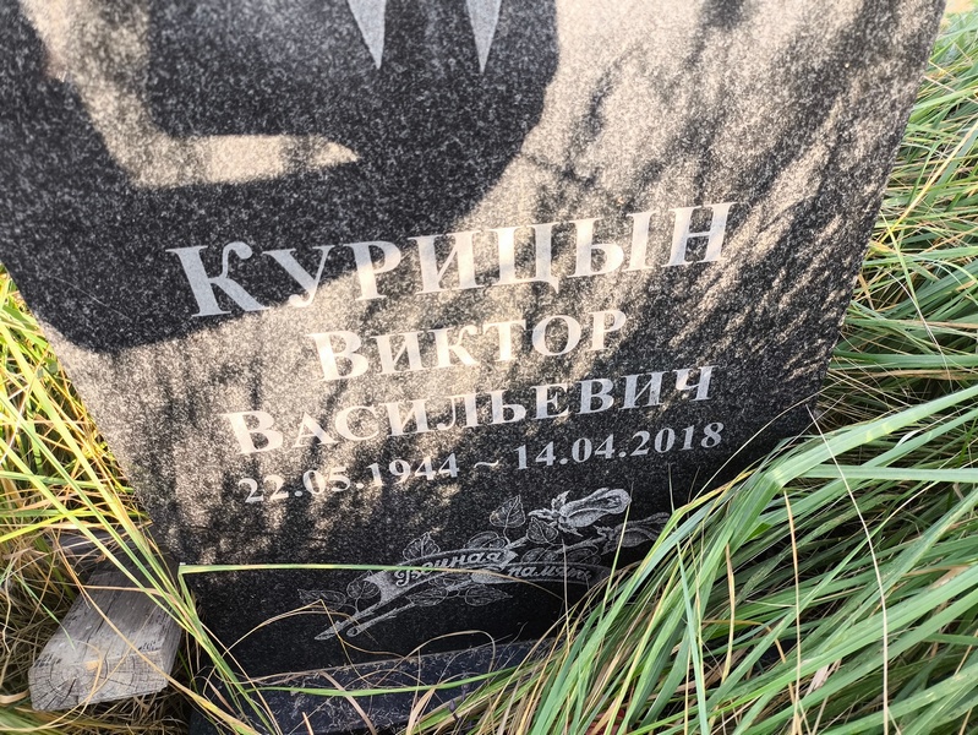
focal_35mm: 25
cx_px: 489
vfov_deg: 54.9
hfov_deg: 69.4
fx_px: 707
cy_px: 368
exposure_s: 1/120
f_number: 1.7
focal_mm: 4.71
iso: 64
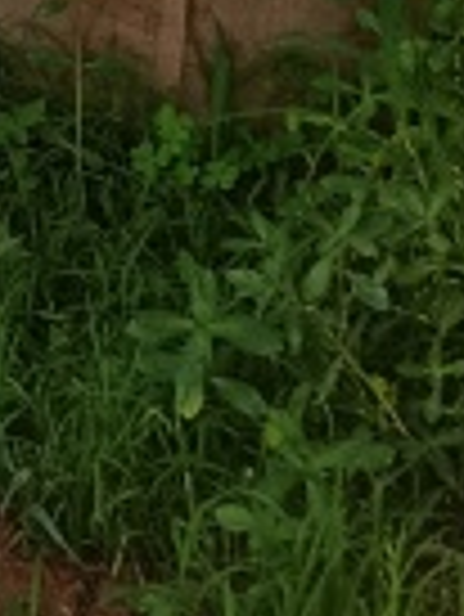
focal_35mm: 187
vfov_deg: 8.8
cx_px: -1050
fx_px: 3337
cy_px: -1194
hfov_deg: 6.9
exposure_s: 1/100
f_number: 1.75
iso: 116
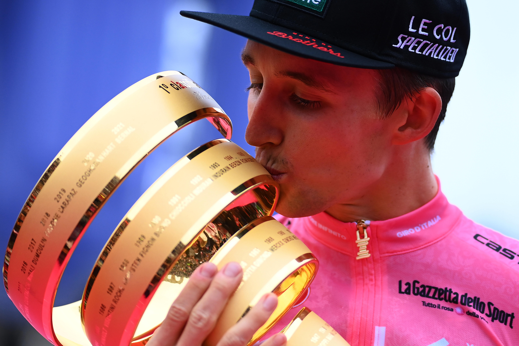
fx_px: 1730
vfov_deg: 11.4
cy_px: 173
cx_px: 260
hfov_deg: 17.1
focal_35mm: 120
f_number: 2.8
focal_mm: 120
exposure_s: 1/3200
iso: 800
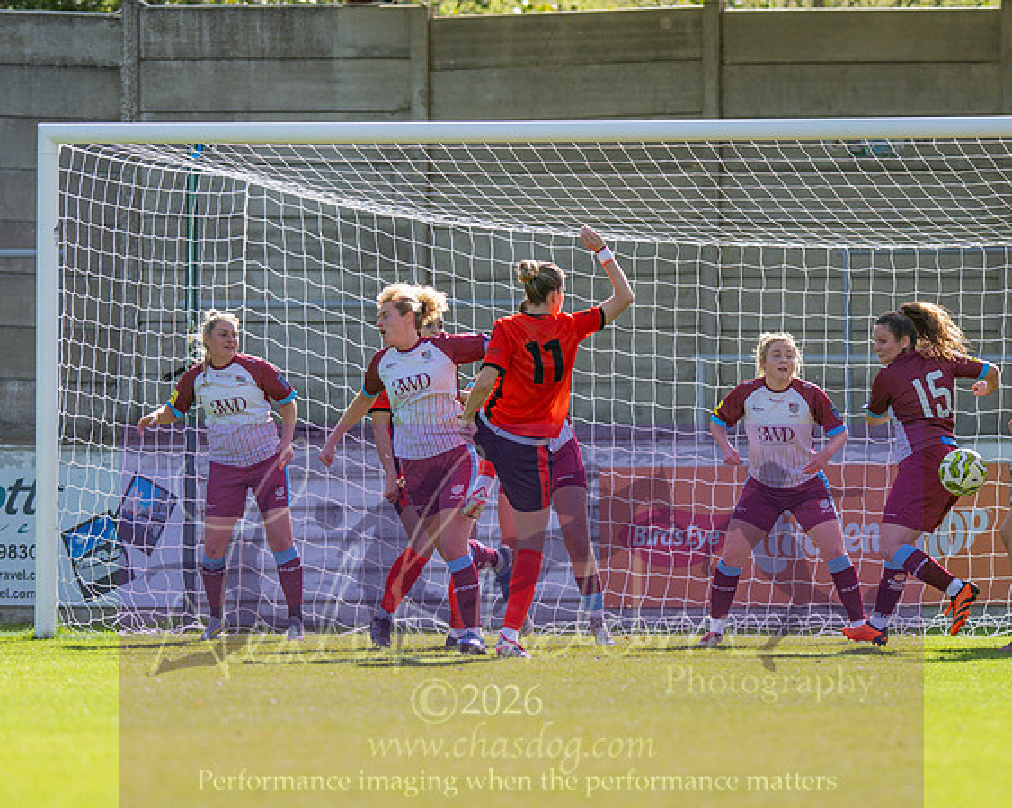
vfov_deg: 2.7
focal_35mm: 571
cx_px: 331
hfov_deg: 3.4
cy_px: 368
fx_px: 17099
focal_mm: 300
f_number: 2.8
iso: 200
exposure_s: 1/3200
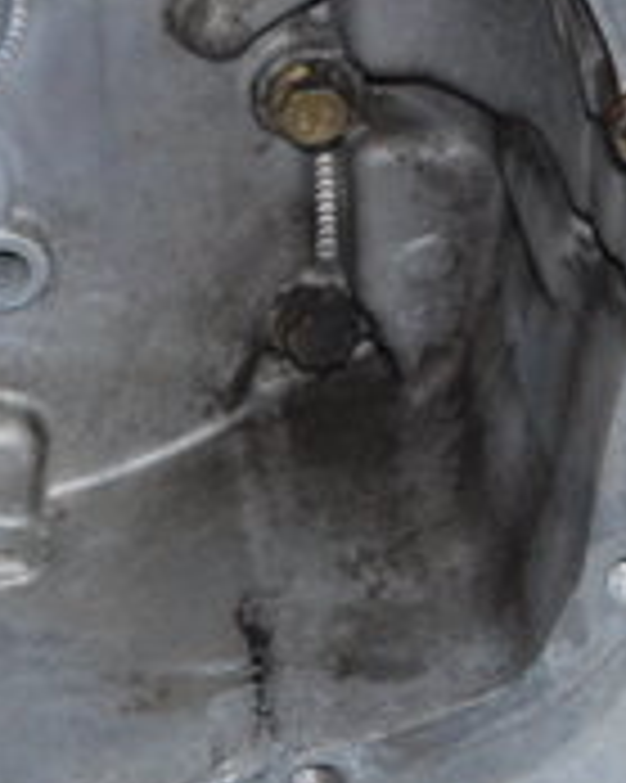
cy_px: 144
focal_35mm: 165
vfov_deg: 11.7
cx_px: -477
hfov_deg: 9.0
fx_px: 3825
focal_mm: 20
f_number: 3.8
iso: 560
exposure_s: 1/60
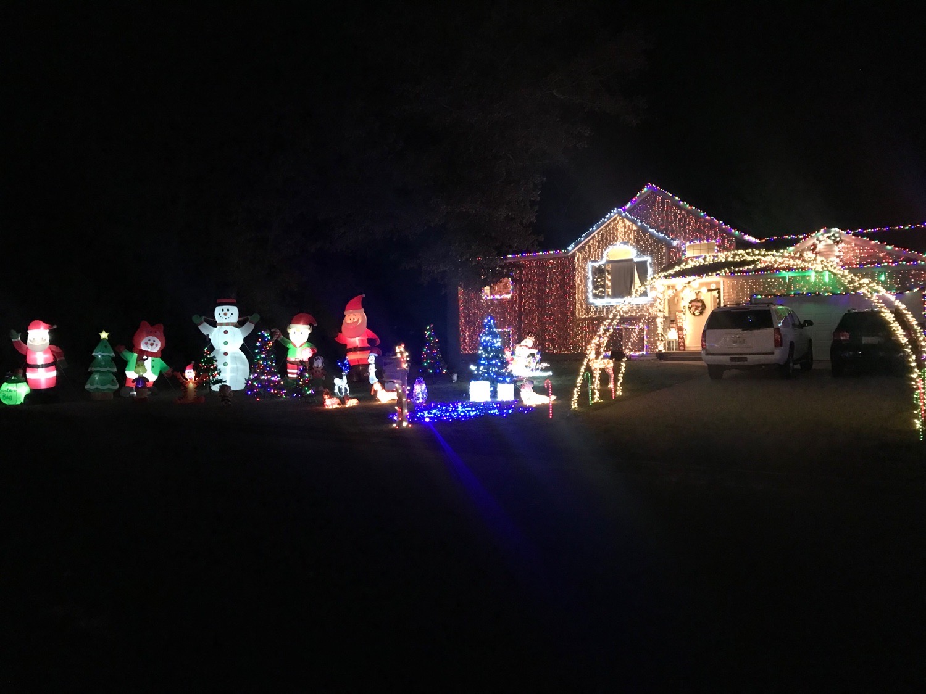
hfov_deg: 63.4
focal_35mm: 28
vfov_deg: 49.7
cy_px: 347
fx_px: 749
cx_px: 463
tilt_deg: +0.4
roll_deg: +1.6
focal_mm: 3.99
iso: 160
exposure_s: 1/4
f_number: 1.8
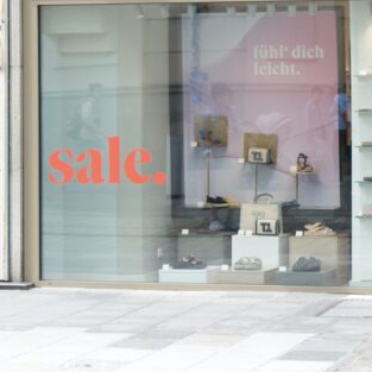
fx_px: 1715
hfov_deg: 12.2
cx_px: 372
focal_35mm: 141
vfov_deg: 12.3
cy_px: 70
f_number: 9.5
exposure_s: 1/45
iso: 100
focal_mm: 45
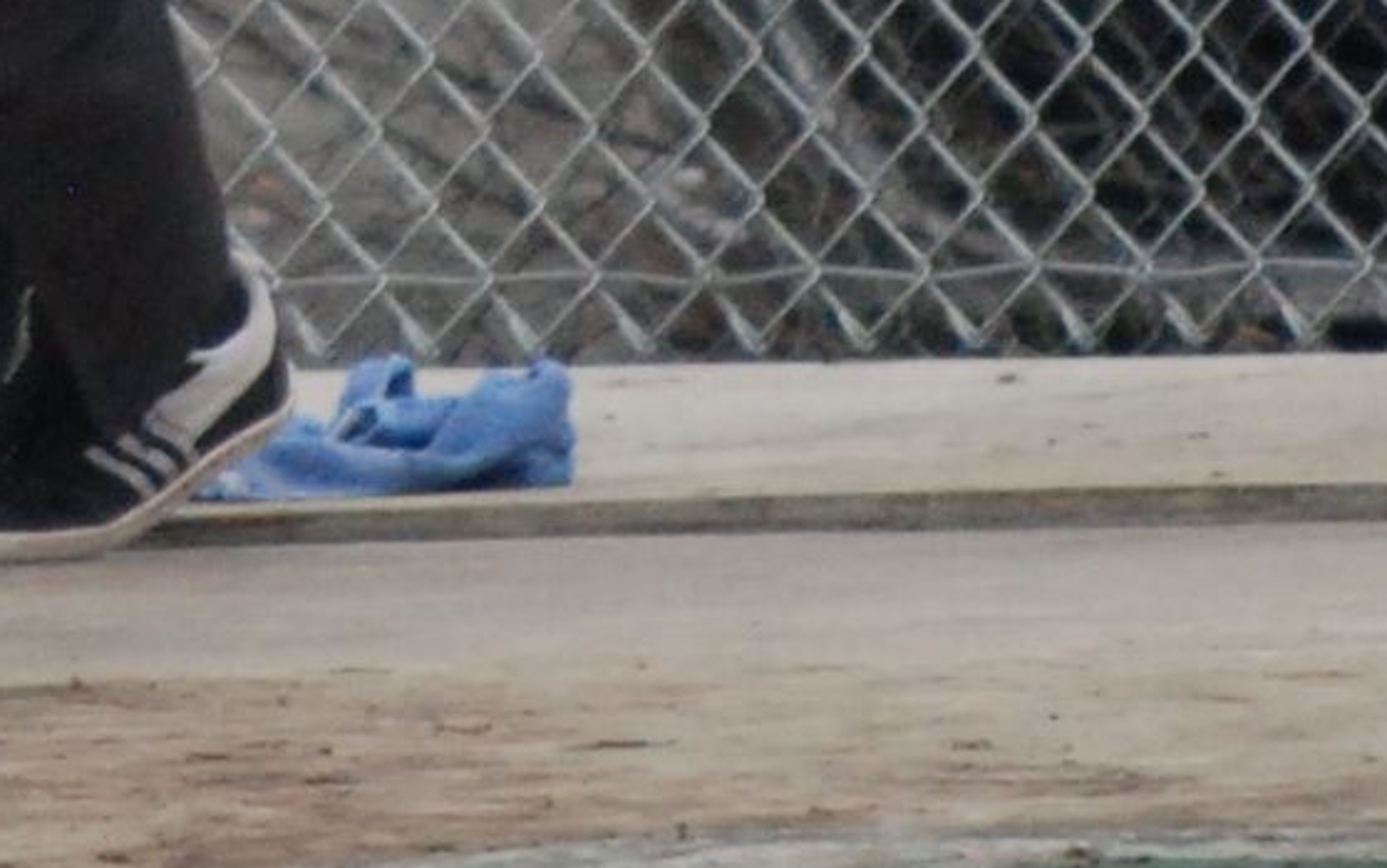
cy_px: -811
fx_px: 80139
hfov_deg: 1.0
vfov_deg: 0.6
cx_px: -449
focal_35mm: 2119
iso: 1000
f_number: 5.6
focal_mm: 200
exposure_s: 1/640
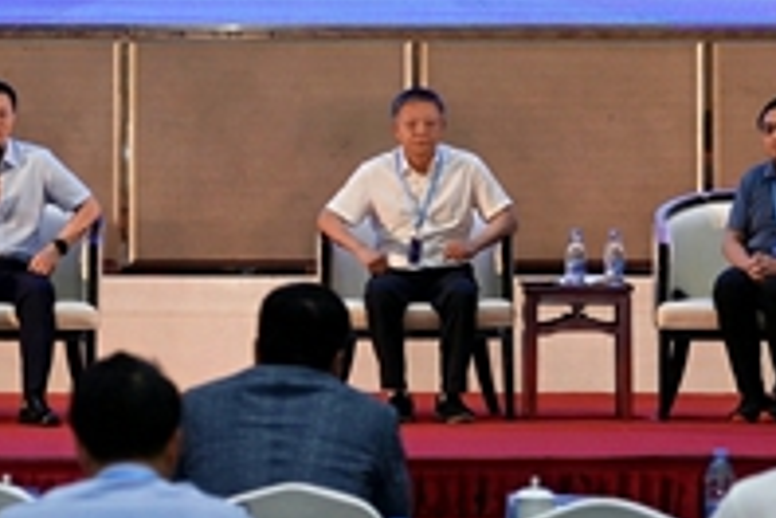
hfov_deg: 7.3
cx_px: 310
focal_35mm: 283
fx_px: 6100
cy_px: -186
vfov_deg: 4.8
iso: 100
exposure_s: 1/160
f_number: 2.8
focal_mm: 70
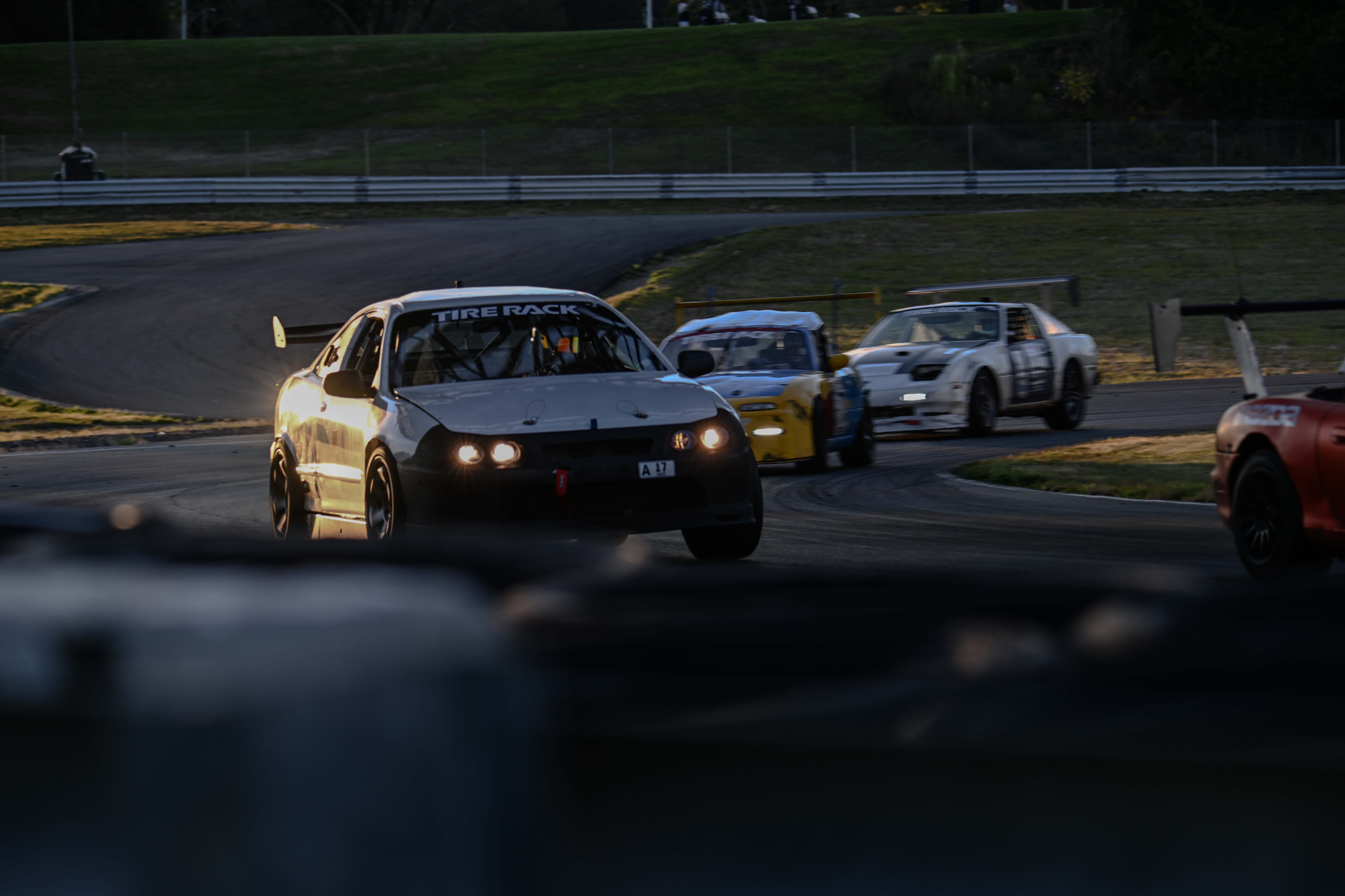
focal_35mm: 200
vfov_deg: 6.9
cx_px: 672
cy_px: 448
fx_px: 7472
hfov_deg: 10.3
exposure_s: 1/250
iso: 160
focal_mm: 200
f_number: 6.3
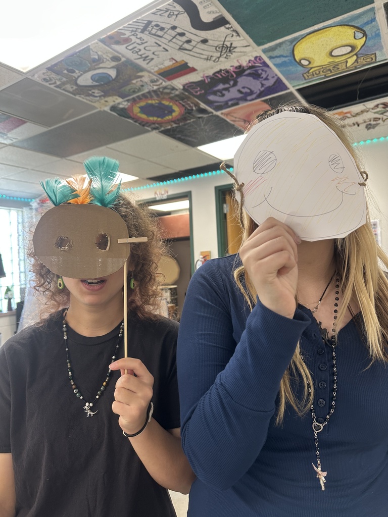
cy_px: 258
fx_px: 359
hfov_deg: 56.8
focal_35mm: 24
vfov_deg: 71.6
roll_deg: +2.7
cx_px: 194
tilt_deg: +1.6
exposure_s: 1/60
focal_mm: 6.86
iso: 125
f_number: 1.78
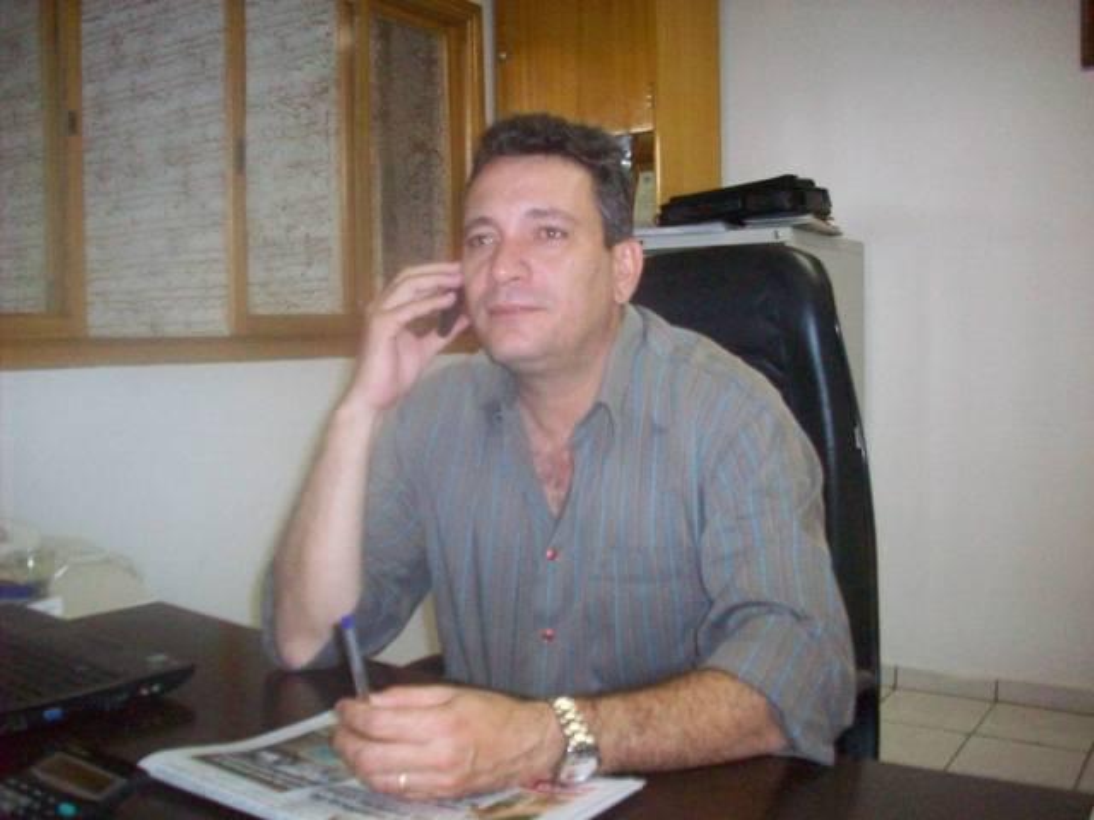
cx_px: 547
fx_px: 1169
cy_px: 410
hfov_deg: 50.1
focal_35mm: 37
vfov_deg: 38.7
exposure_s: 1/128
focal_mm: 6.2
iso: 400
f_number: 2.8
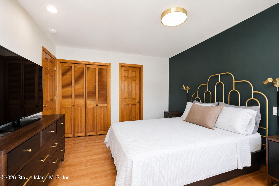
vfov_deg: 77.3
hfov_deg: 100.4
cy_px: 93
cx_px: 140
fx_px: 116
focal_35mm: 15
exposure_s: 1/80
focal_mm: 10
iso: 1250
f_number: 8
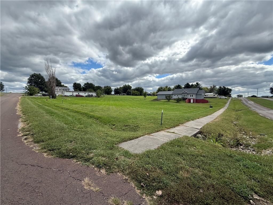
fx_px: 110
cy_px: 102
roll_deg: -0.4
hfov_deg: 102.1
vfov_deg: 85.7
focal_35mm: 14
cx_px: 136
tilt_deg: -2.3
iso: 64
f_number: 2.2
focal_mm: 2.22
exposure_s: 1/2841
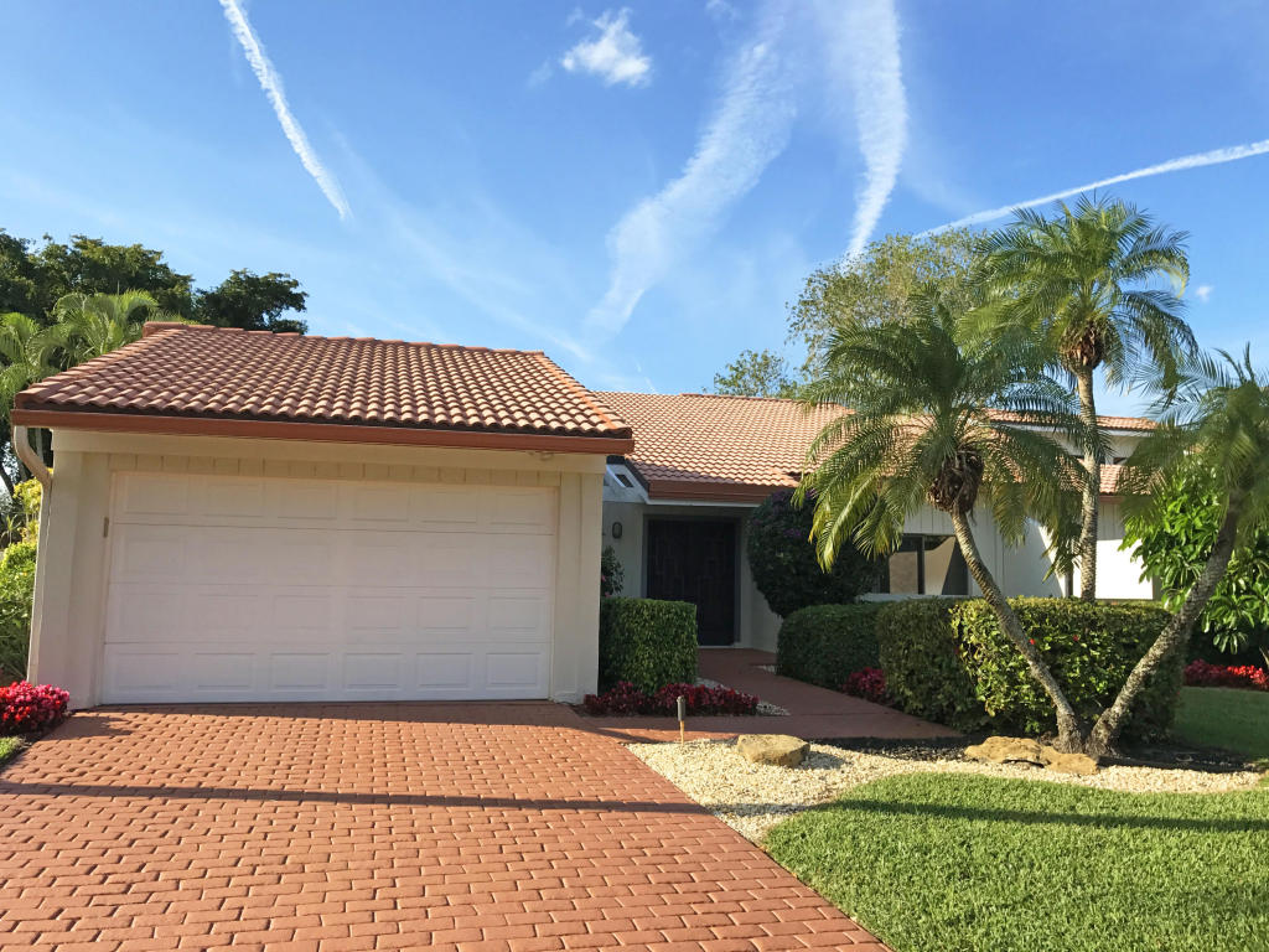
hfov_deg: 63.4
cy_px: 476
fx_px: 1026
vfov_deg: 49.7
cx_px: 634
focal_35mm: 28
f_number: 1.8
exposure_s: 1/1650
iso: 20
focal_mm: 3.99
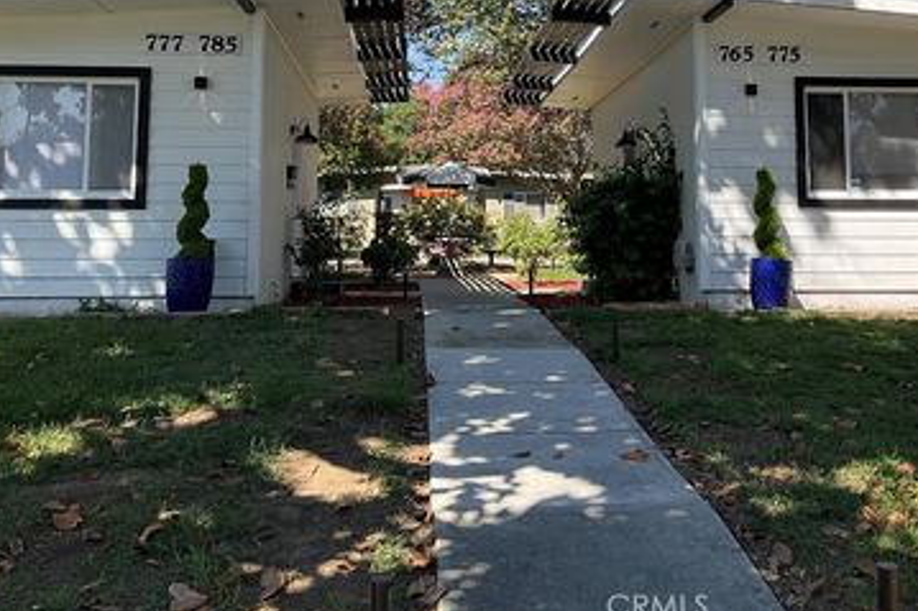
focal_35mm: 42
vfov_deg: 31.2
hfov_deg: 46.3
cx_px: 532
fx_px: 1070
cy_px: 144
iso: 25
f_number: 1.8
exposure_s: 1/816
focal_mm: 3
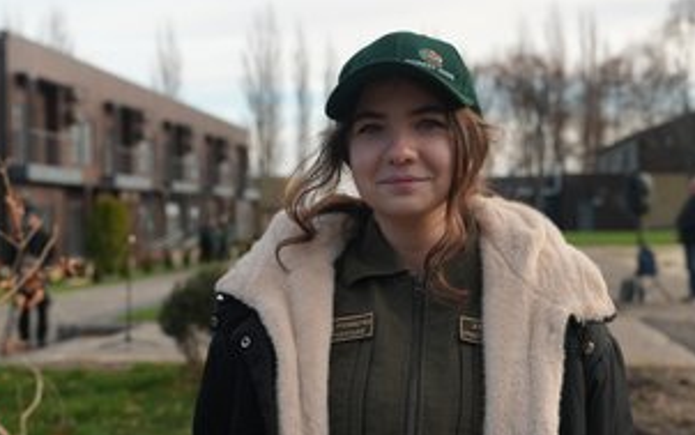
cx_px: 394
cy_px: 227
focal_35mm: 50
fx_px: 947
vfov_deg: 25.9
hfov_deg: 40.2
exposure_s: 1/125
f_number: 3.5
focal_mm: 37
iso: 1000
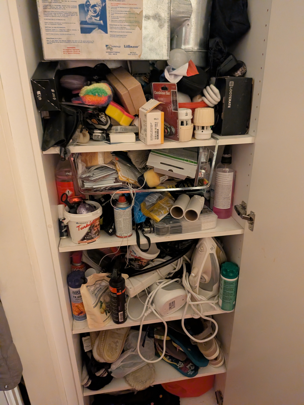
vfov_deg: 71.6
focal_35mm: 24
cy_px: 202
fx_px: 281
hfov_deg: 56.8
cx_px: 152
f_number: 1.7
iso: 3425
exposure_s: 1/41.7
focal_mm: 4.53
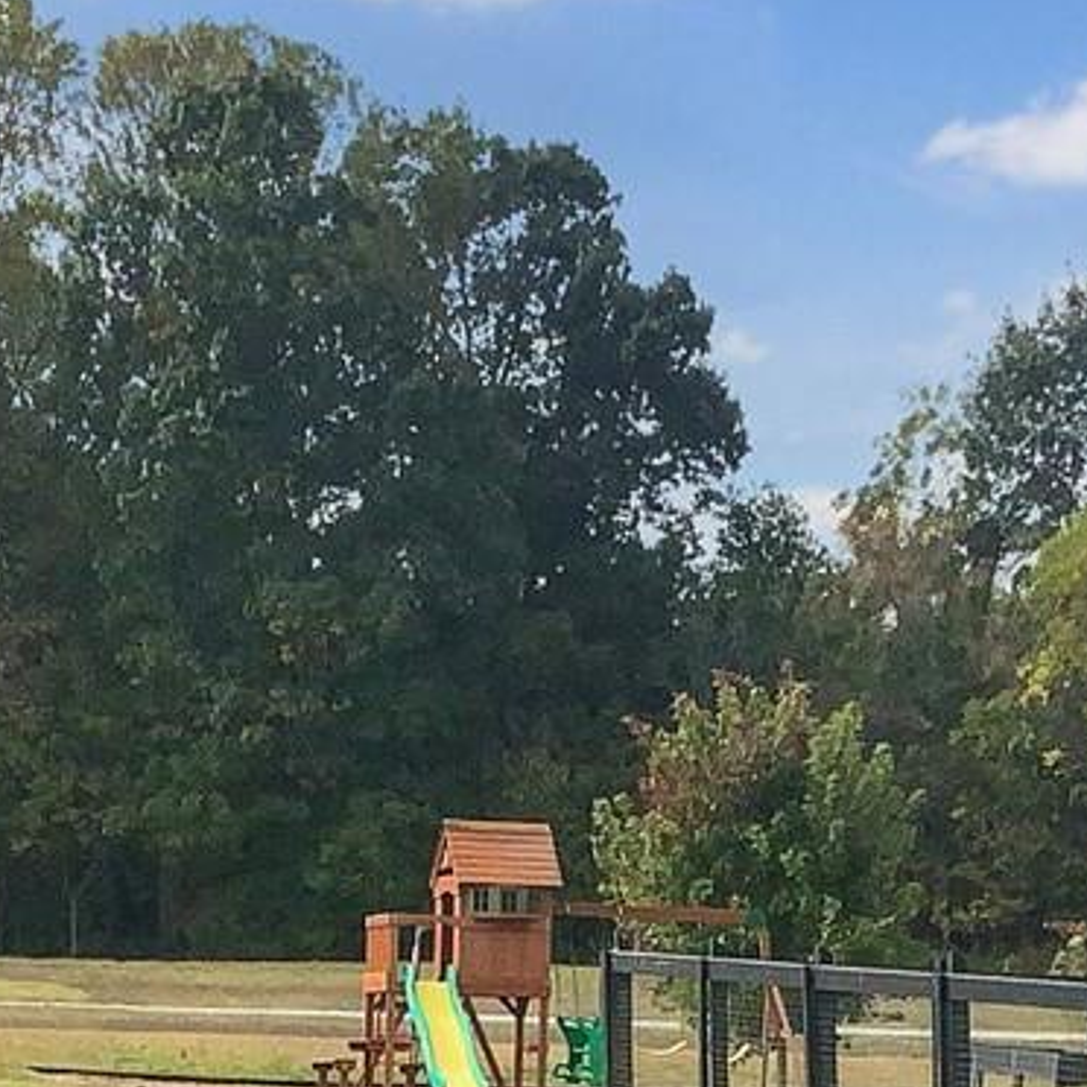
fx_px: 5009
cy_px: 1438
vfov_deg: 12.0
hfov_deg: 12.4
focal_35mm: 141
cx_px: 757
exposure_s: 1/1626
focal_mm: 3
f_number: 1.8
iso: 16
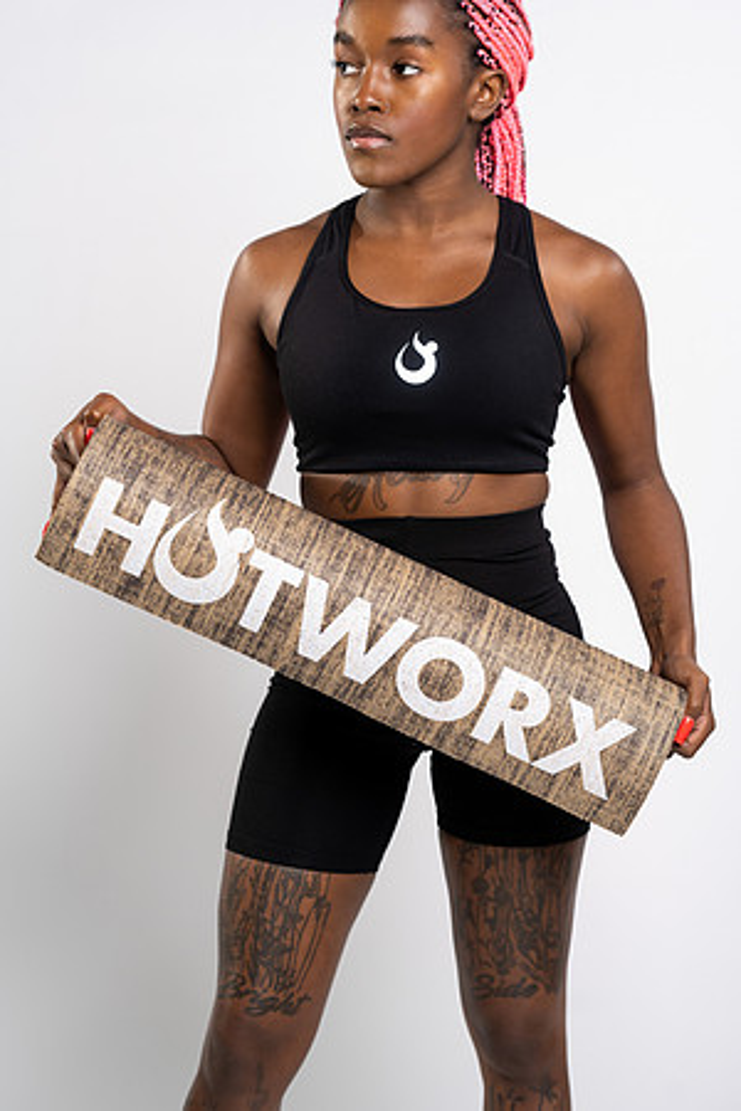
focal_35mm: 85
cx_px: 370
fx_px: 2624
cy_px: 556
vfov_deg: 23.9
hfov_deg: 16.1
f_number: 4
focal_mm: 85
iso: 200
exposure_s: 1/160
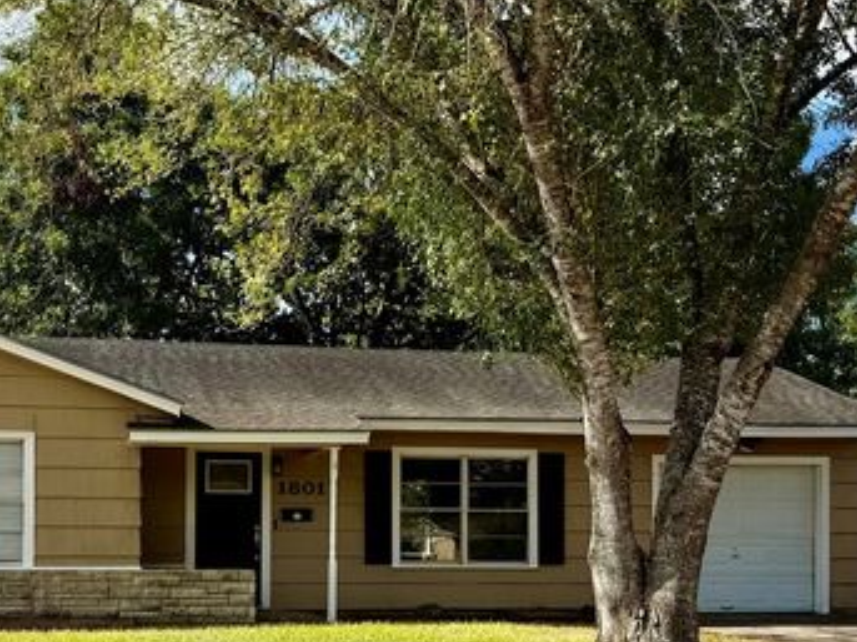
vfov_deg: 40.4
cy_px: 401
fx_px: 866
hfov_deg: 51.9
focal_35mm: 35
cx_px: 302
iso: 80
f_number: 1.78
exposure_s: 1/3279
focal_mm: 6.76
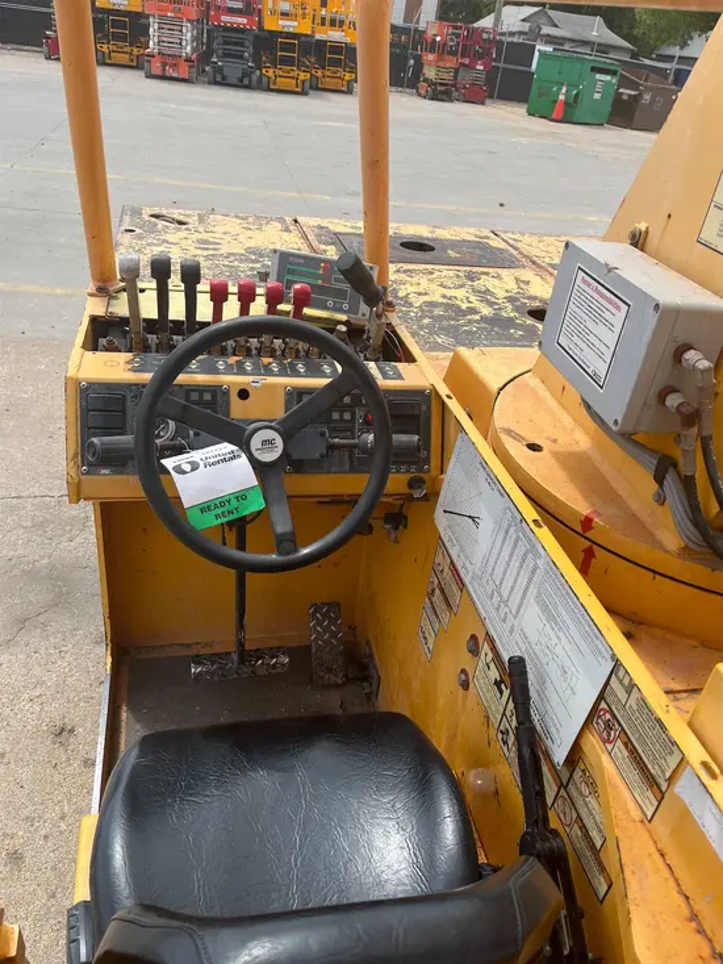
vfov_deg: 67.3
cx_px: 362
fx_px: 724
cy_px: 482
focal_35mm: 26
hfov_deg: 53.1
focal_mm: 5.1
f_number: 1.6
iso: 50
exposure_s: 1/2825
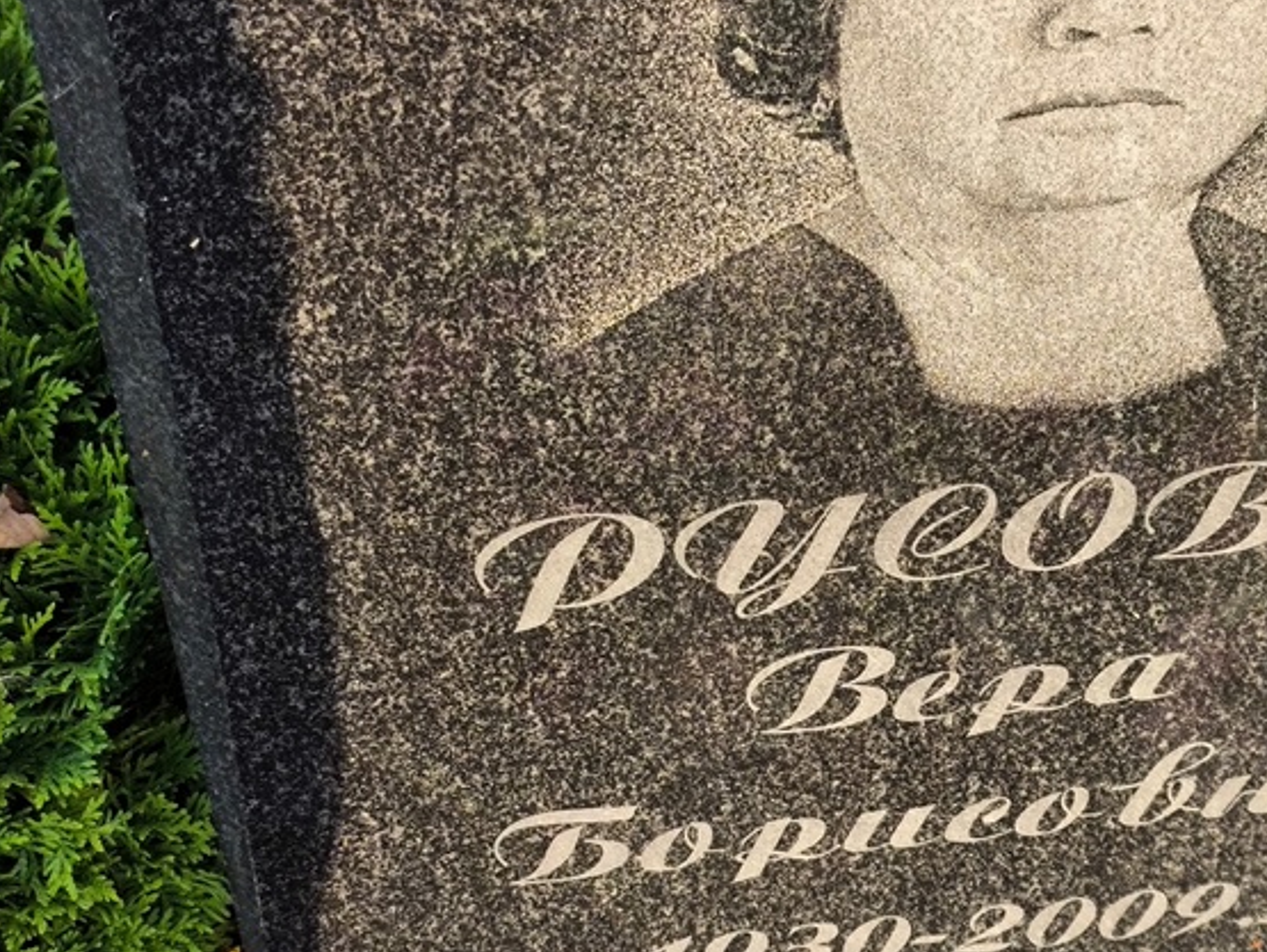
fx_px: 2637
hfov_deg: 26.9
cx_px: 846
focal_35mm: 72
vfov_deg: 20.4
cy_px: 623
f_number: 1.7
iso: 50
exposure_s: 1/235
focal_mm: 4.71
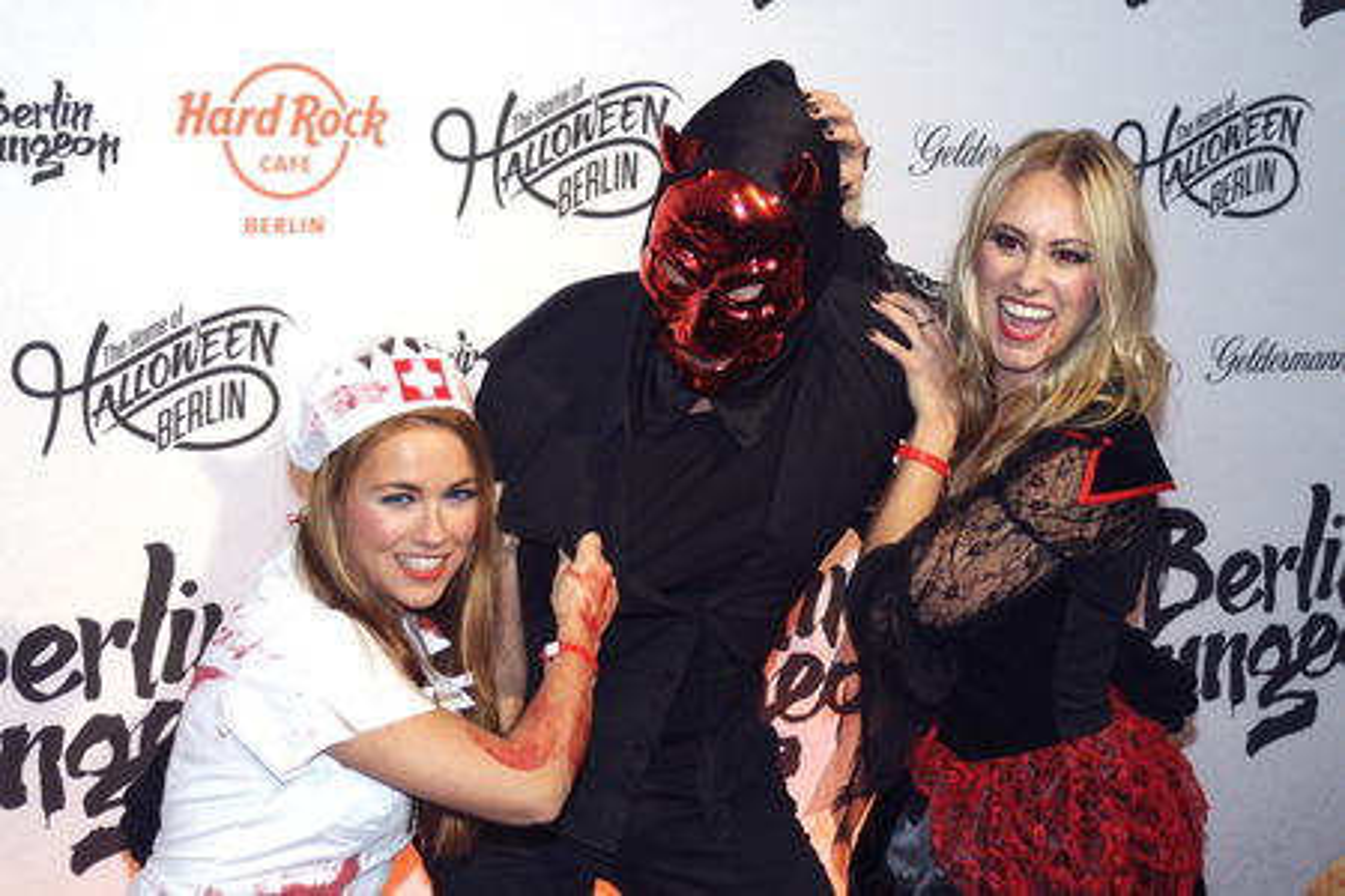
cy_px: 448
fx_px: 3082
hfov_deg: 24.6
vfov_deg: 16.6
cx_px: 672
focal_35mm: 82
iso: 1000
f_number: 5.6
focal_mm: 55
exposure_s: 1/500
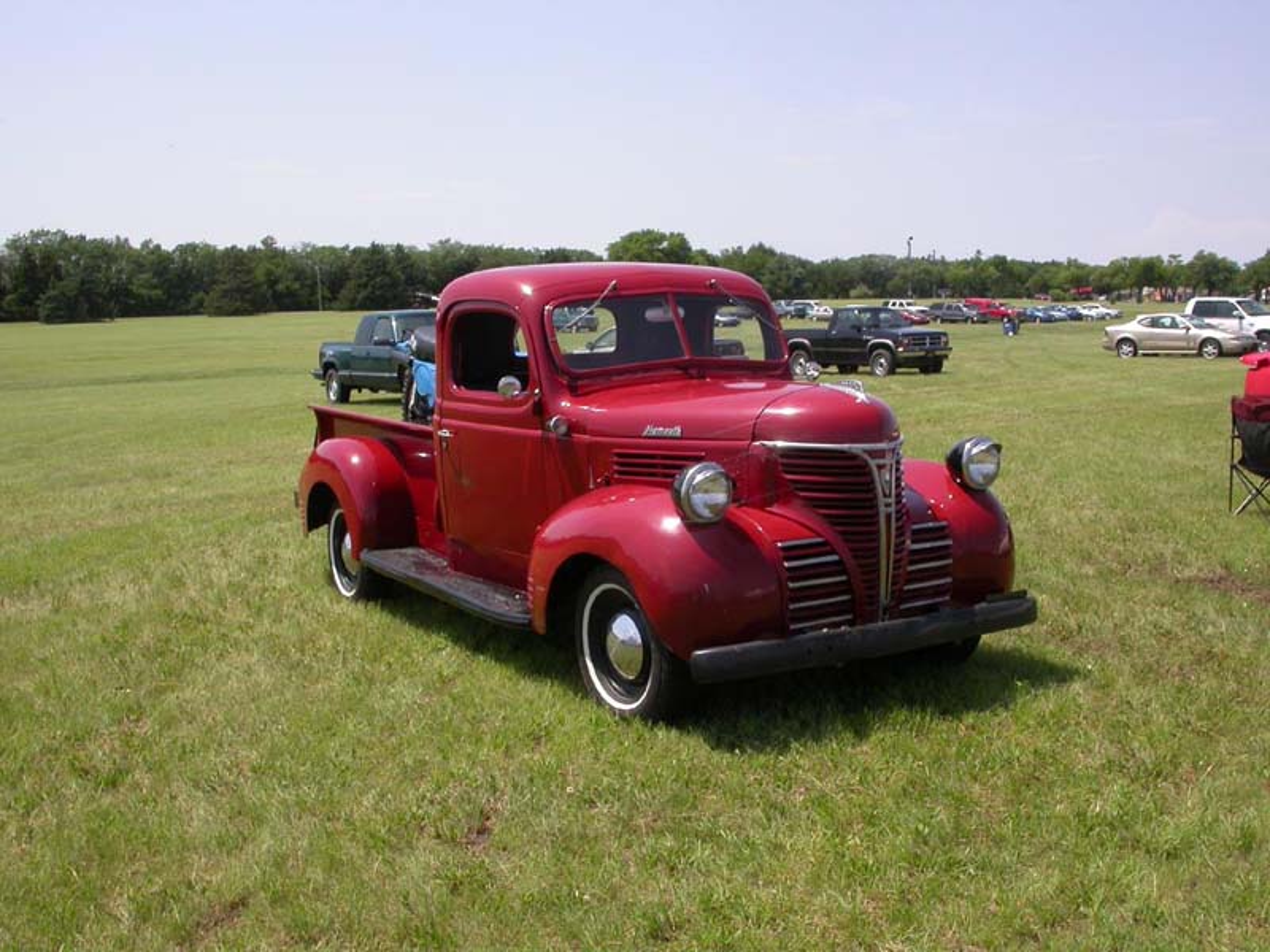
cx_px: 635
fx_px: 1394
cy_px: 476
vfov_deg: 37.7
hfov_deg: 49.0
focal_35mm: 38
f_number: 7.5
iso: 100
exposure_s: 1/262
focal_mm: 7.85
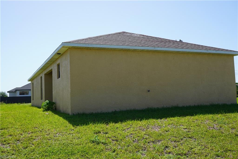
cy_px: 80
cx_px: 119
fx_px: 258
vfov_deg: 34.2
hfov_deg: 49.6
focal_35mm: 39
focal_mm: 26
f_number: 10
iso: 100
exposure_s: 1/125
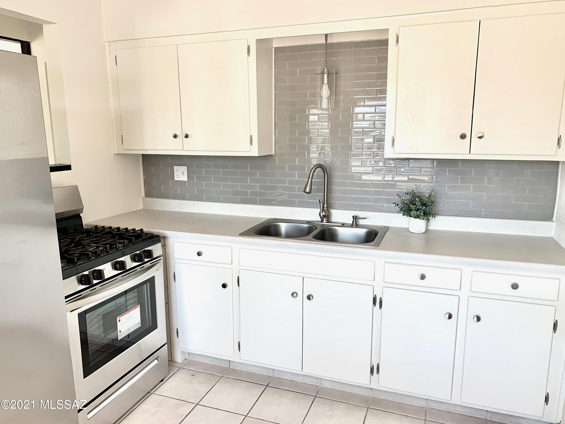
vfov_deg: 53.1
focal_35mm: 26
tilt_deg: -9.9
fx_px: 424
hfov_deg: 67.3
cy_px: 212
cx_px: 282
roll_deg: -0.5
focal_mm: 4.25
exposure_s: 1/60
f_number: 1.8
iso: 50
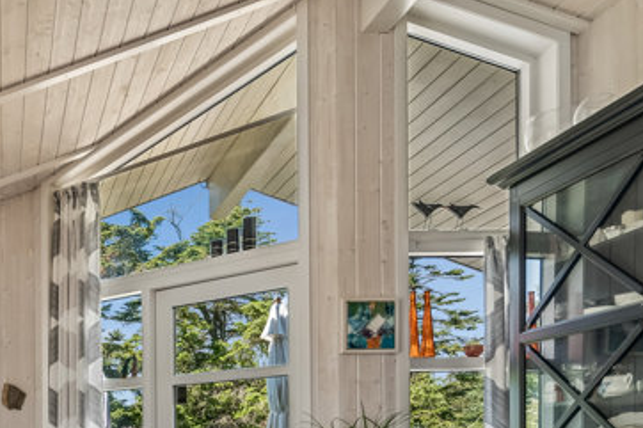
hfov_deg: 41.0
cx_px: 11
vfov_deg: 29.3
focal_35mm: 42
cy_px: 452
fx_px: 750
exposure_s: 1/160
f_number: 5
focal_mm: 19
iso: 400
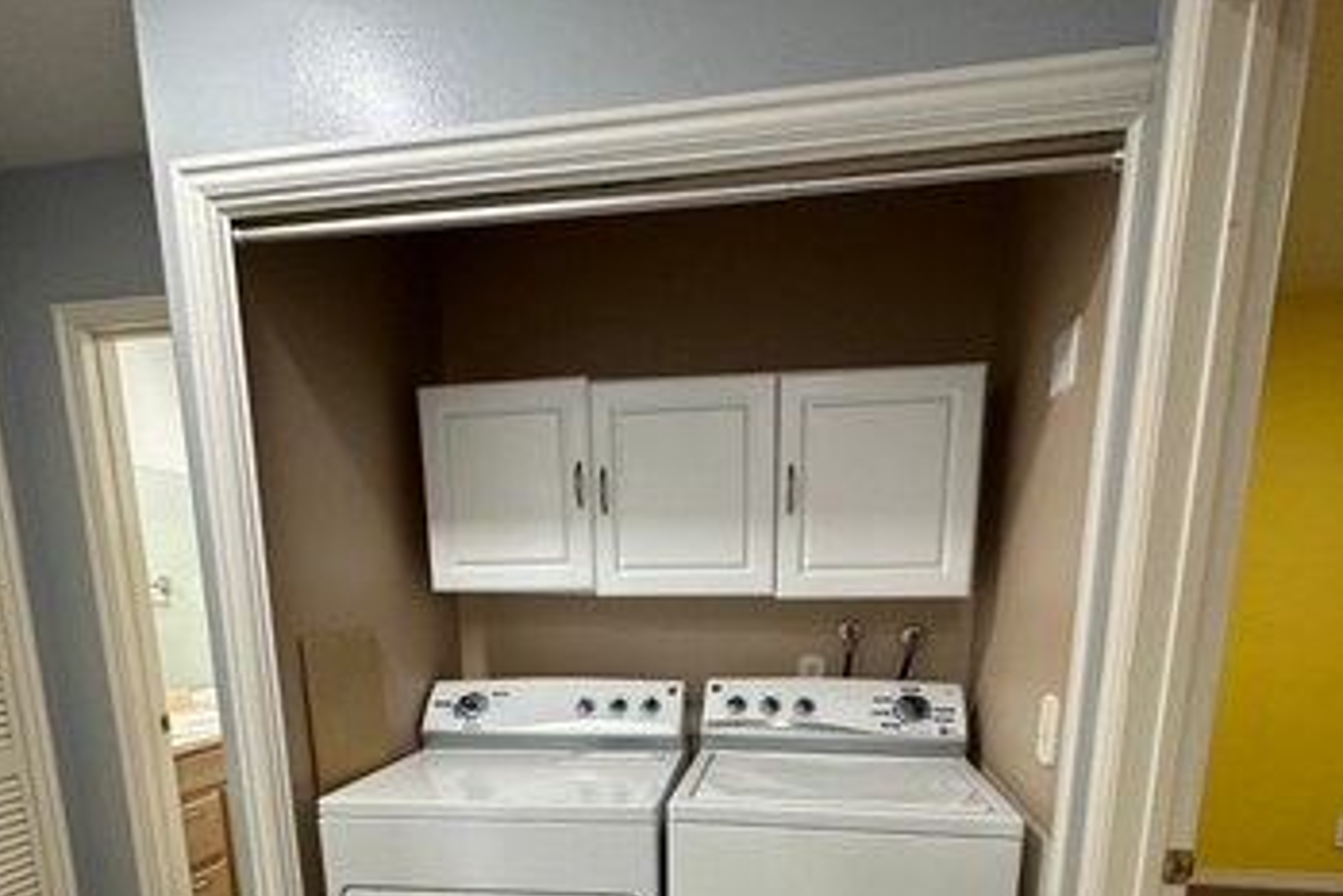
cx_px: 673
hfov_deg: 84.0
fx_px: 746
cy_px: 734
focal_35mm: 20
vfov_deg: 56.8
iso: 200
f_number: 2.2
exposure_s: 1/60
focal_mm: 2.22
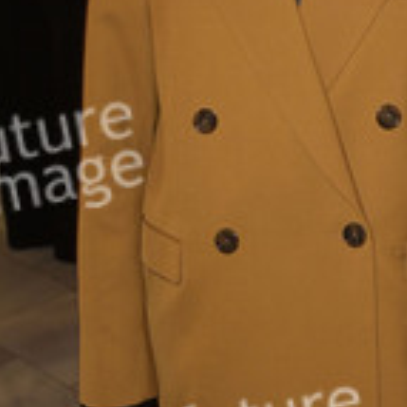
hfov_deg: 21.2
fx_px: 1077
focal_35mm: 81
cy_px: 28
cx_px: 307
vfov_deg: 20.9
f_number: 5.6
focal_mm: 34
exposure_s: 1/25
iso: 2000
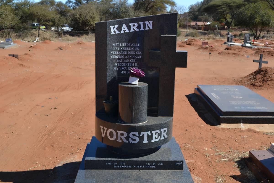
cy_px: 92
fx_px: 331
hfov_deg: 45.0
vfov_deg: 30.8
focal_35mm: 44
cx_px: 137
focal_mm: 29
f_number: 5.6
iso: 100
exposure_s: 1/125
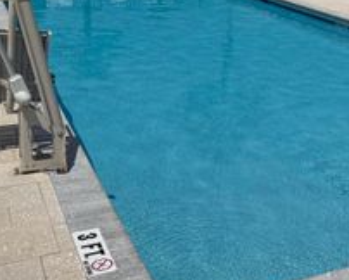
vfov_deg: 25.2
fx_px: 600
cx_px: 257
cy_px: 13
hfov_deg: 31.9
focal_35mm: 58
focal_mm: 6.76
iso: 64
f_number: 1.78
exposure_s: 1/12346
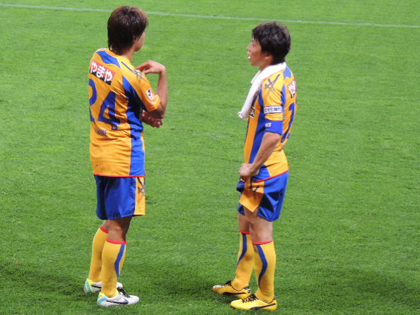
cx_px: 210
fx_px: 2063
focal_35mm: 170
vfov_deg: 8.7
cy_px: 158
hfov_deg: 11.6
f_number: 4.5
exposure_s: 1/30
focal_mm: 30.3
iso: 400
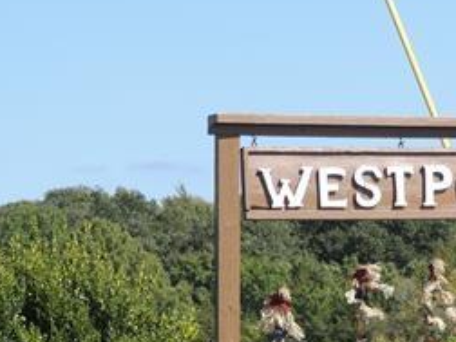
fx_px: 4518
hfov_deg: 5.8
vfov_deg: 4.3
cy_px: 293
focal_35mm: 343
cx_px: 371
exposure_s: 1/500
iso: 100
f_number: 4.3
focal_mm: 24
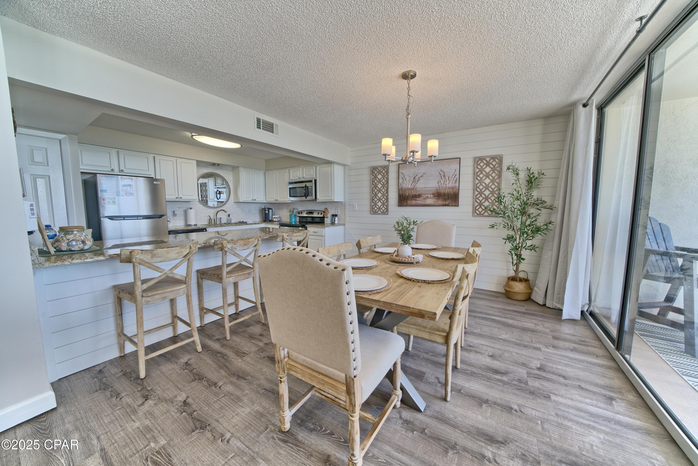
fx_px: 233
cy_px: 233
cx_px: 349
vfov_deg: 90.0
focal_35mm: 12
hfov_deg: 112.6
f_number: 8
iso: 500
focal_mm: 12
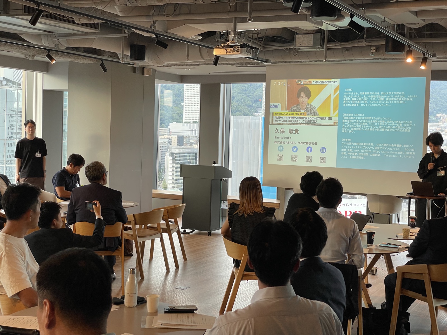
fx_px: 671
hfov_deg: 36.8
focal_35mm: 52
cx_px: 224
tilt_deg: -2.5
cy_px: 168
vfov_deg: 28.0
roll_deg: -1.7
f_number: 2
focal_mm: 6
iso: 64
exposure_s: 1/99
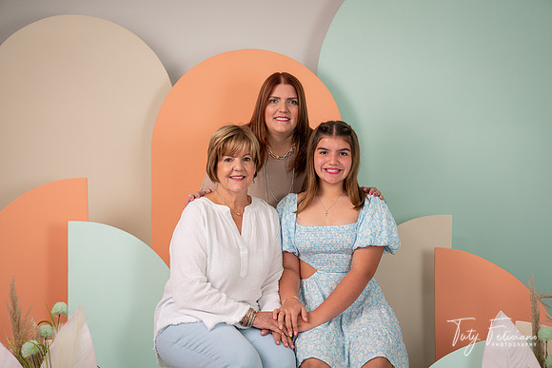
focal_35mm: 47
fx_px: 721
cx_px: 276
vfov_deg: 28.7
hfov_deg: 41.9
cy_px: 184
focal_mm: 47
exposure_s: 1/125
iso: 160
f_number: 4.5
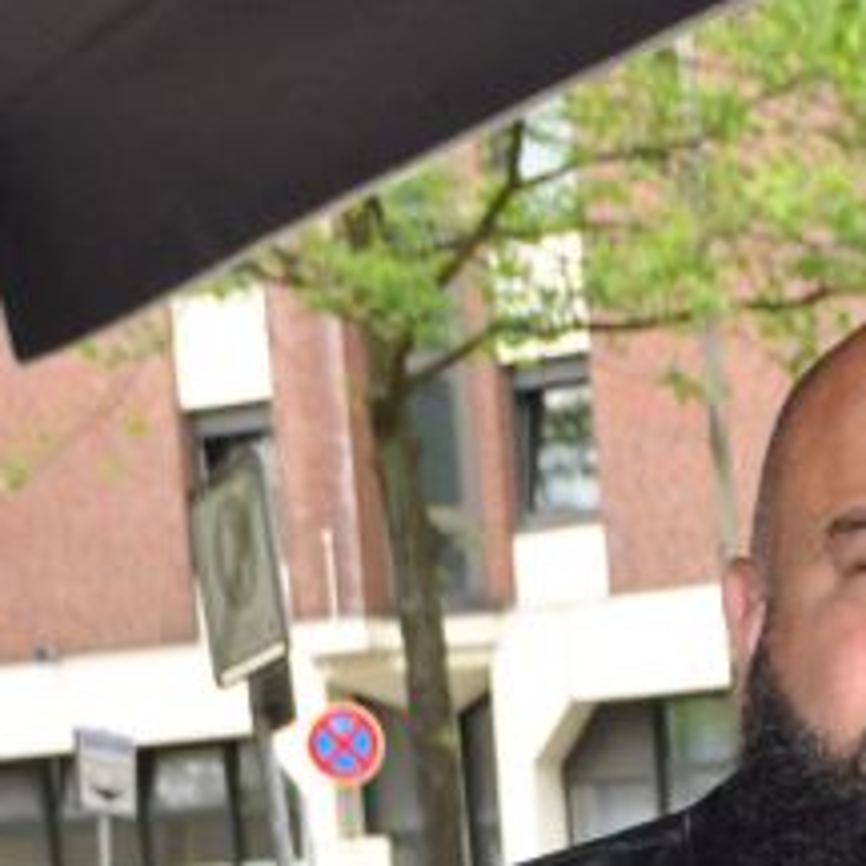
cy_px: 1030
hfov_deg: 10.9
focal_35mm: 151
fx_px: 4274
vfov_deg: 11.4
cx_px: 1507
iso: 560
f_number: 3.8
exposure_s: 1/125
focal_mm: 25
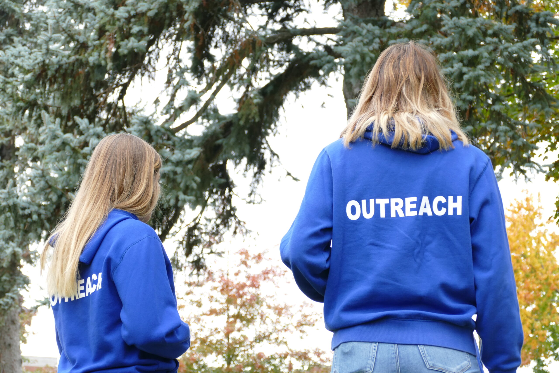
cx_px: 280
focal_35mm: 105
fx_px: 1630
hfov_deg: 19.5
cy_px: 186
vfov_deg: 13.0
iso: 250
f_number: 3.9
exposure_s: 1/80
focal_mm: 38.48
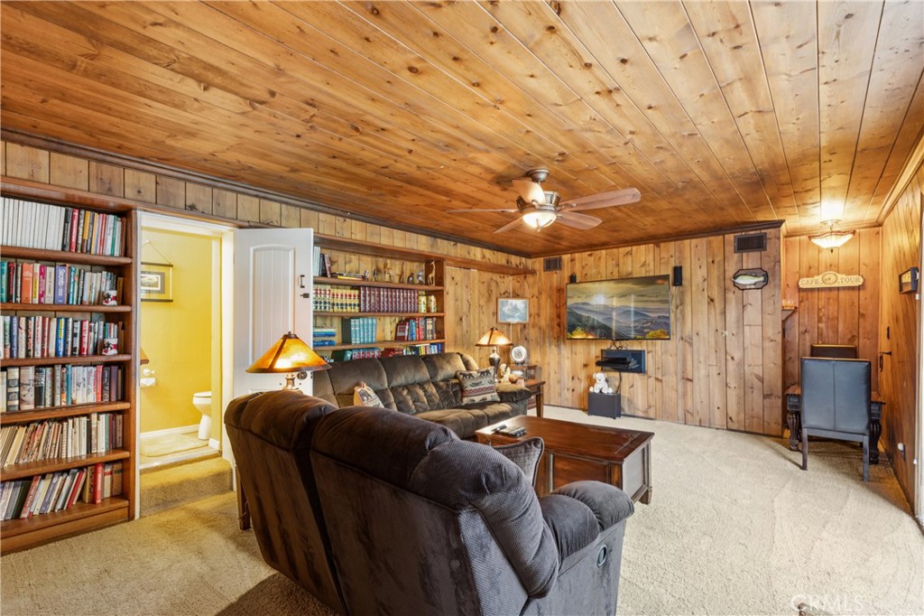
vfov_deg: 72.4
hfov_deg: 95.3
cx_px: 462
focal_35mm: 16
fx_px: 421
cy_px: 308
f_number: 13
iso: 100
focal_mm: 16.4
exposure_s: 5
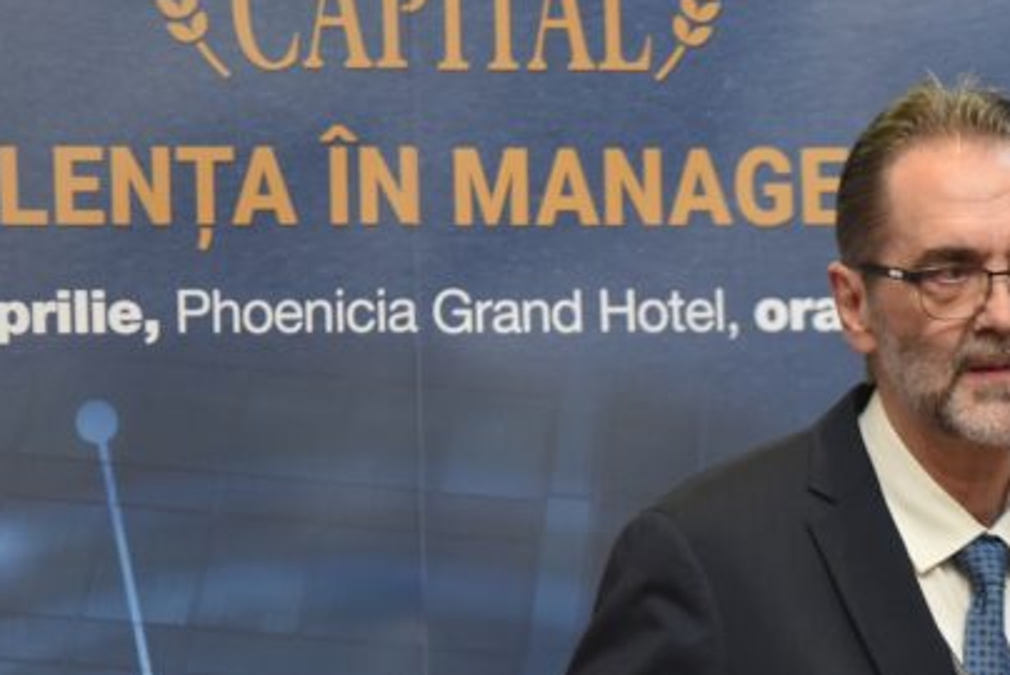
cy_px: 568
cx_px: 828
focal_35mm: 507
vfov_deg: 2.7
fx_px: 14234
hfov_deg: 4.1
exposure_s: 1/100
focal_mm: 200
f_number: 3.5
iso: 1000
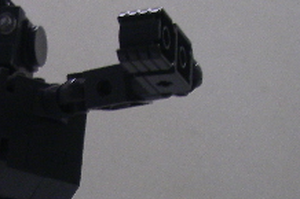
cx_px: -12
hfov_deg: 17.2
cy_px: 279
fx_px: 966
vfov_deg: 11.4
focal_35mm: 116
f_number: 3.3
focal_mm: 6.3
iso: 160
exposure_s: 1/30
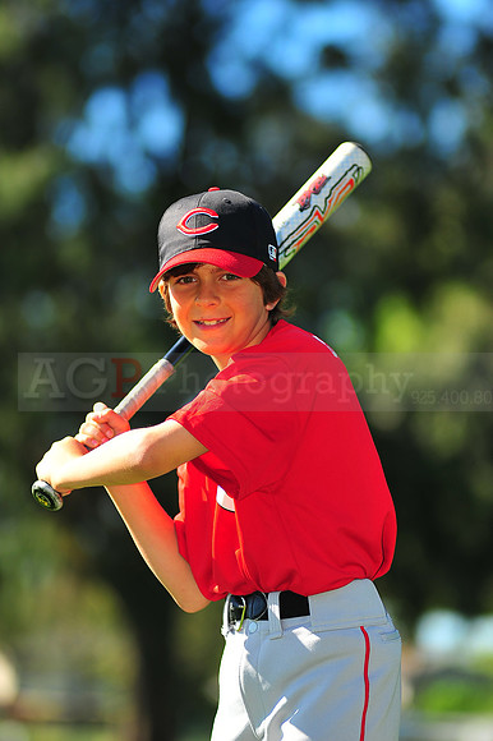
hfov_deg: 7.6
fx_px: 3702
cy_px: 370
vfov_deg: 11.4
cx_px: 246
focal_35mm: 180
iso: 200
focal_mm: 180
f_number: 3.5
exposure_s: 1/1250
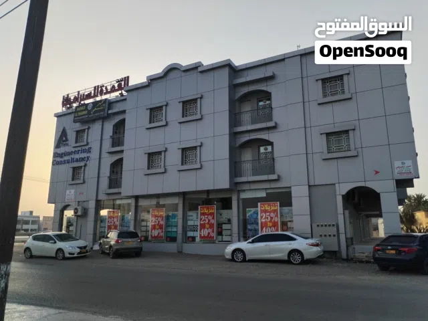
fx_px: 321
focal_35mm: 26
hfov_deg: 67.3
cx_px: 214
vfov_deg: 53.1
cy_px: 160
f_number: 1.8
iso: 100
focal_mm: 4.75
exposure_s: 1/1156
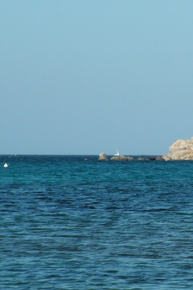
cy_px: 182
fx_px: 2656
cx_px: 205
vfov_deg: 6.2
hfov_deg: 4.2
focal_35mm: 330
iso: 50
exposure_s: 1/400
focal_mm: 27.8
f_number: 4.8
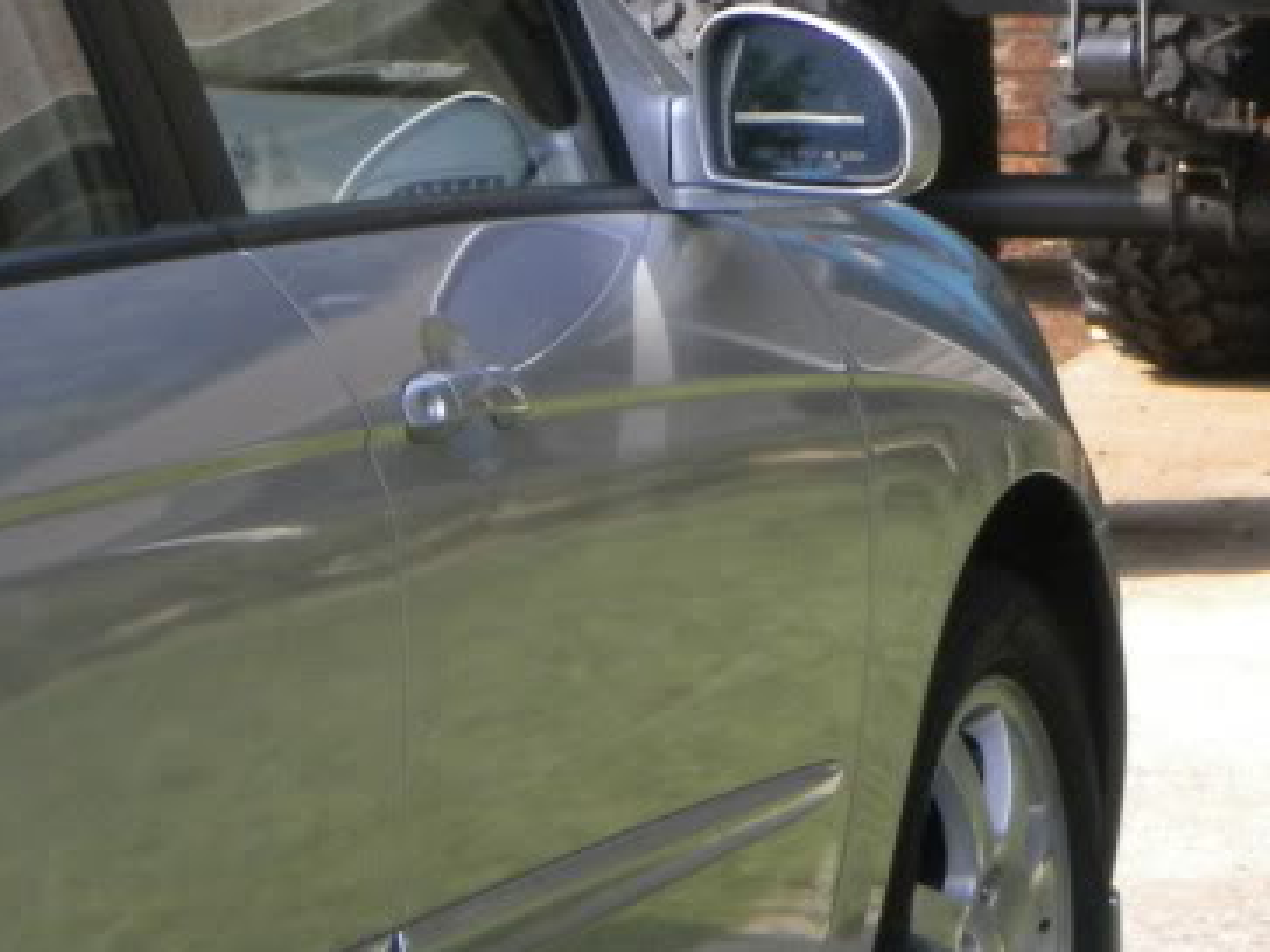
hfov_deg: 7.3
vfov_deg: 5.5
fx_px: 9939
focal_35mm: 271
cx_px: 1197
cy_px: -242
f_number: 5.7
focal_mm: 17.3
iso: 270
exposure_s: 1/425
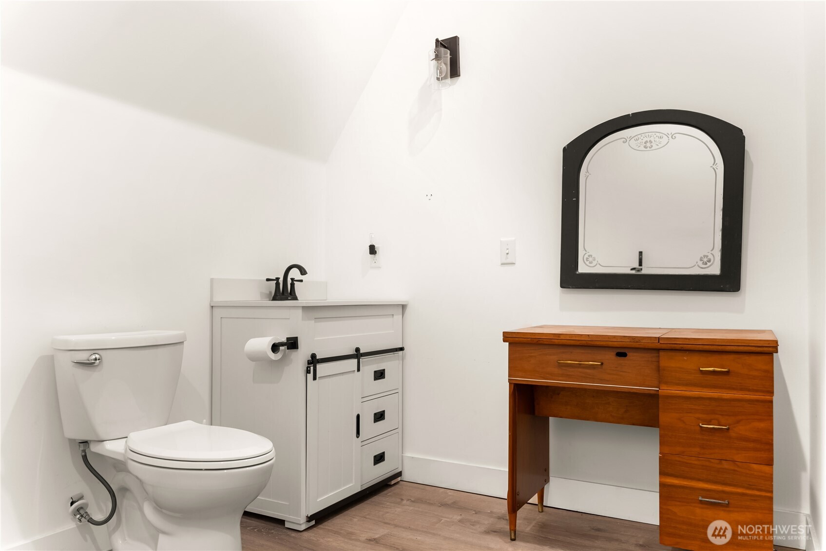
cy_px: 276
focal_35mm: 26
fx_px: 599
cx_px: 413
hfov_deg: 69.2
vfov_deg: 49.4
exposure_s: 1/15
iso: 400
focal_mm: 26.1
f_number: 2.8
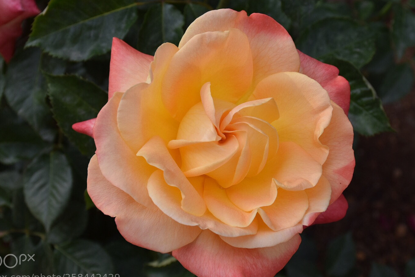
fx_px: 929
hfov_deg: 25.2
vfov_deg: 16.9
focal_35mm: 81
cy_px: 136
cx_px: 206
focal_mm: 45
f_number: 8
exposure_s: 1/500
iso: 320
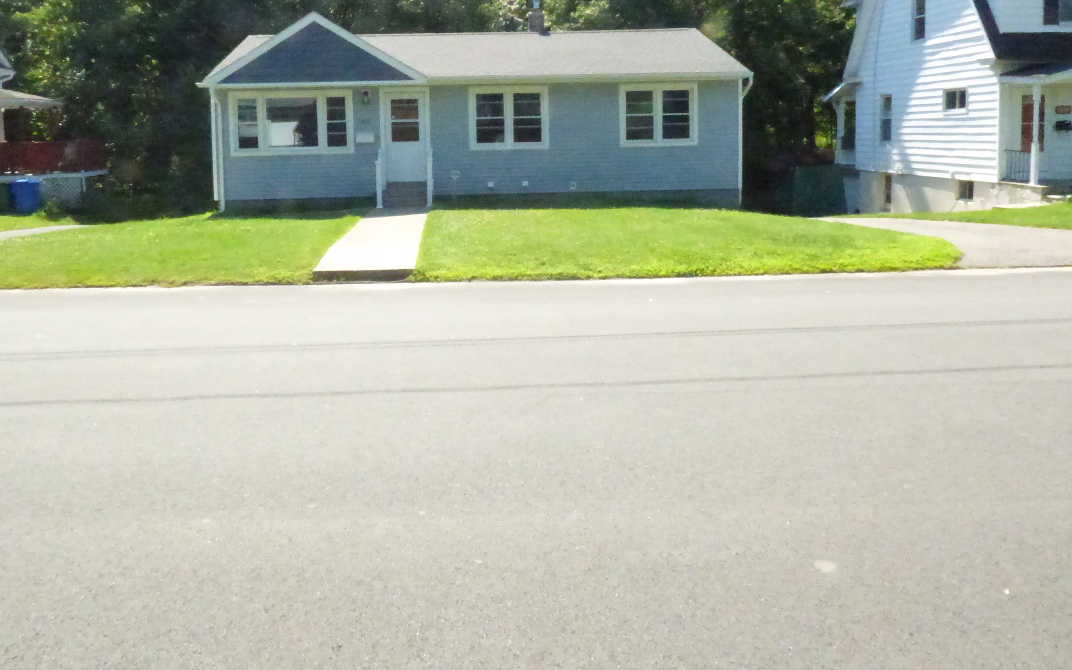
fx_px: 818
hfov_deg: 66.4
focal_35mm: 28
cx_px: 503
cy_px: 203
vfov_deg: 43.7
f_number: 8
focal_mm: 3.58
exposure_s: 1/2000
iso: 3200
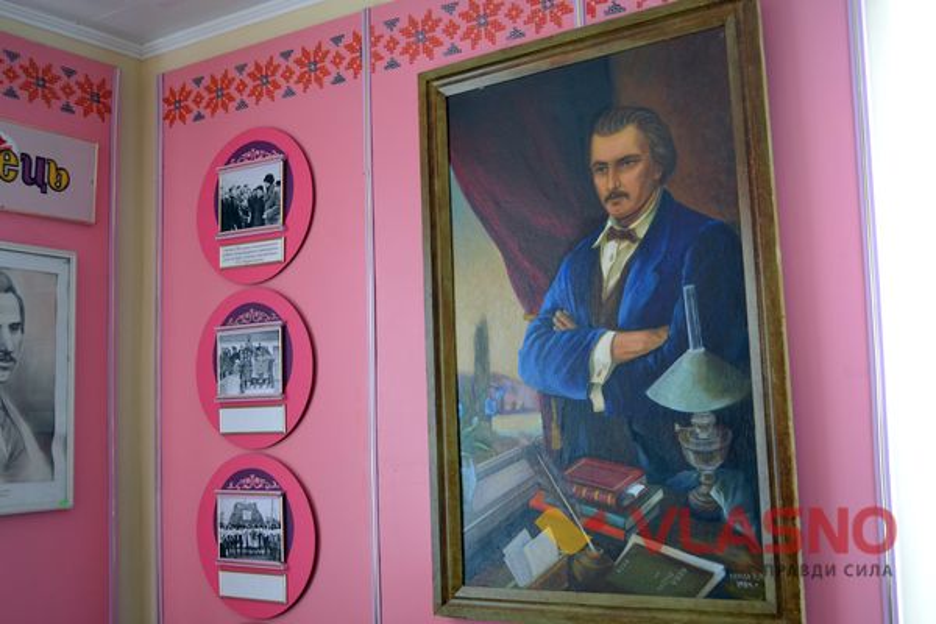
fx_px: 936
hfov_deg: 53.1
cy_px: 312
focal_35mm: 36
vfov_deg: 36.9
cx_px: 468
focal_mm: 24
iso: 1400
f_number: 4
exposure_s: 1/60
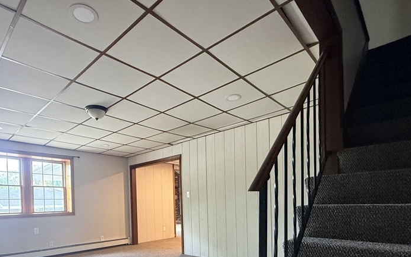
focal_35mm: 22
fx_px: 246
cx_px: 180
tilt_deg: -0.8
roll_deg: +1.3
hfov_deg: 79.3
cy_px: 209
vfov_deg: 51.3
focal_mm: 2.22
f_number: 2.2
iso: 500
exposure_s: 1/60
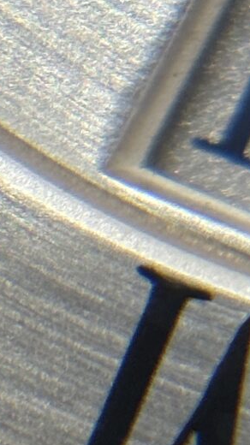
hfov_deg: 4.3
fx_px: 3292
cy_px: 327
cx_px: 248
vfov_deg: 7.7
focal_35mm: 279
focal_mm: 5.96
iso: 100
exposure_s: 1/120
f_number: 1.6
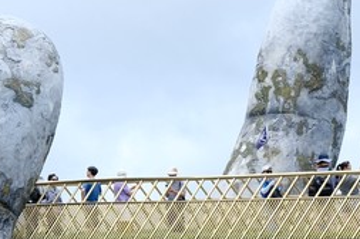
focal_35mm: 367
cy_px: 263
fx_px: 3665
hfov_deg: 5.6
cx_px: 312
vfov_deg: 3.7
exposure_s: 1/250
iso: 500
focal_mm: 68.7
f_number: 6.4
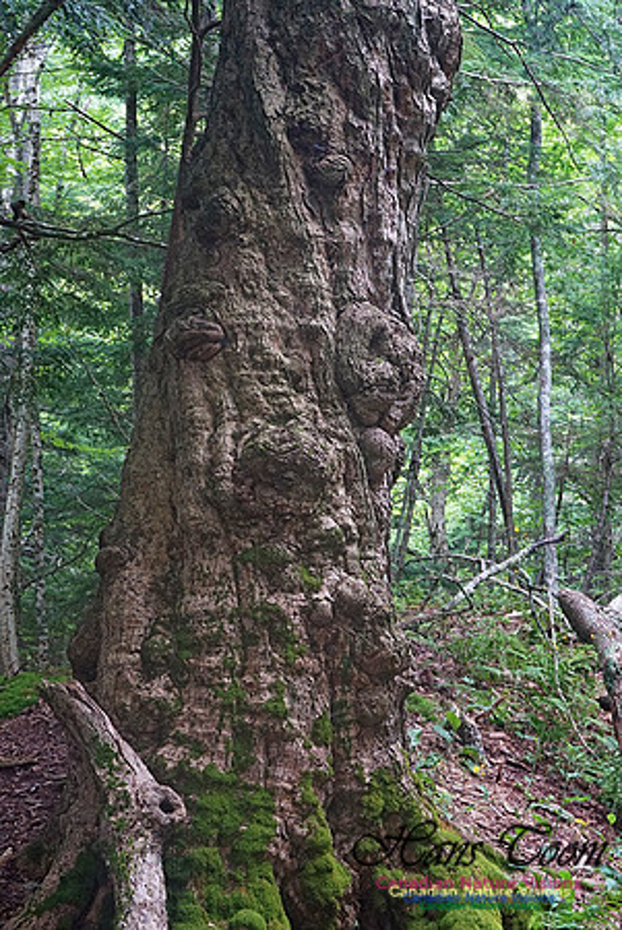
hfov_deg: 19.4
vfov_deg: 28.6
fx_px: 1823
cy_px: 465
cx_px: 311
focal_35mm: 70
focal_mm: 47
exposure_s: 1/13
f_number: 11
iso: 1000
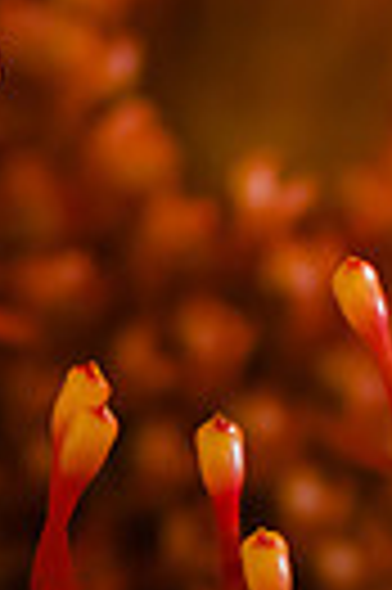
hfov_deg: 2.0
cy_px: 178
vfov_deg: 2.9
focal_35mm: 700
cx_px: 315
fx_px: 11463
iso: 800
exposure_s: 1/160
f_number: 3
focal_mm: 105
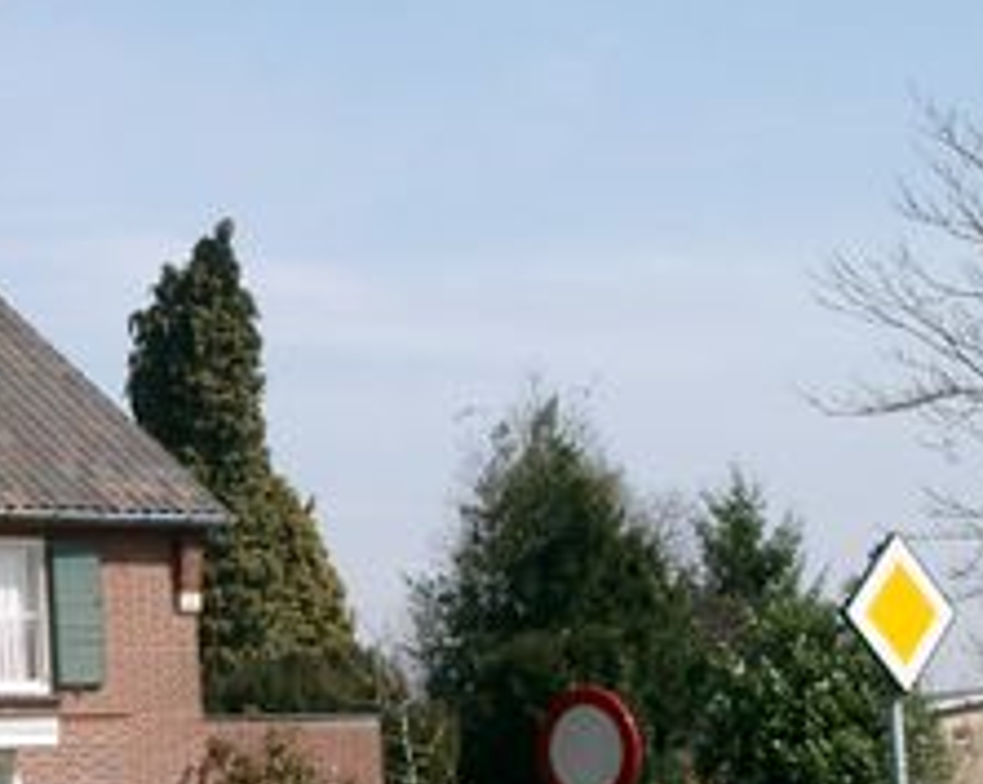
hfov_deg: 14.4
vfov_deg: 11.6
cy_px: 598
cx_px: 35
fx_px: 3835
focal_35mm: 132
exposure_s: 1/500
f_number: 5.8
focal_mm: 10.2
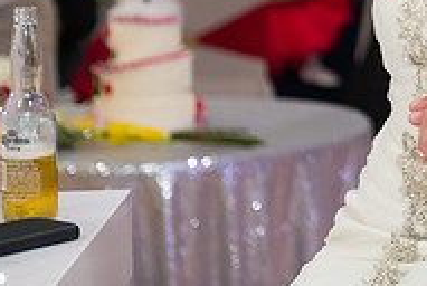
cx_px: 621
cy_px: -137
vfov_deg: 7.2
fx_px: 2233
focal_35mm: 188
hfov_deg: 10.6
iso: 1250
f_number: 3.2
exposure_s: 1/125
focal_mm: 62
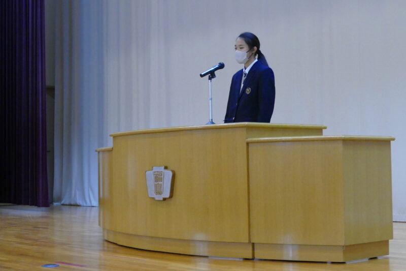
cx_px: 203
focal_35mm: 67
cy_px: 136
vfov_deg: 20.3
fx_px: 755
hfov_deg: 30.1
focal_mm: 24.33
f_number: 3.6
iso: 3200
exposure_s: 1/125
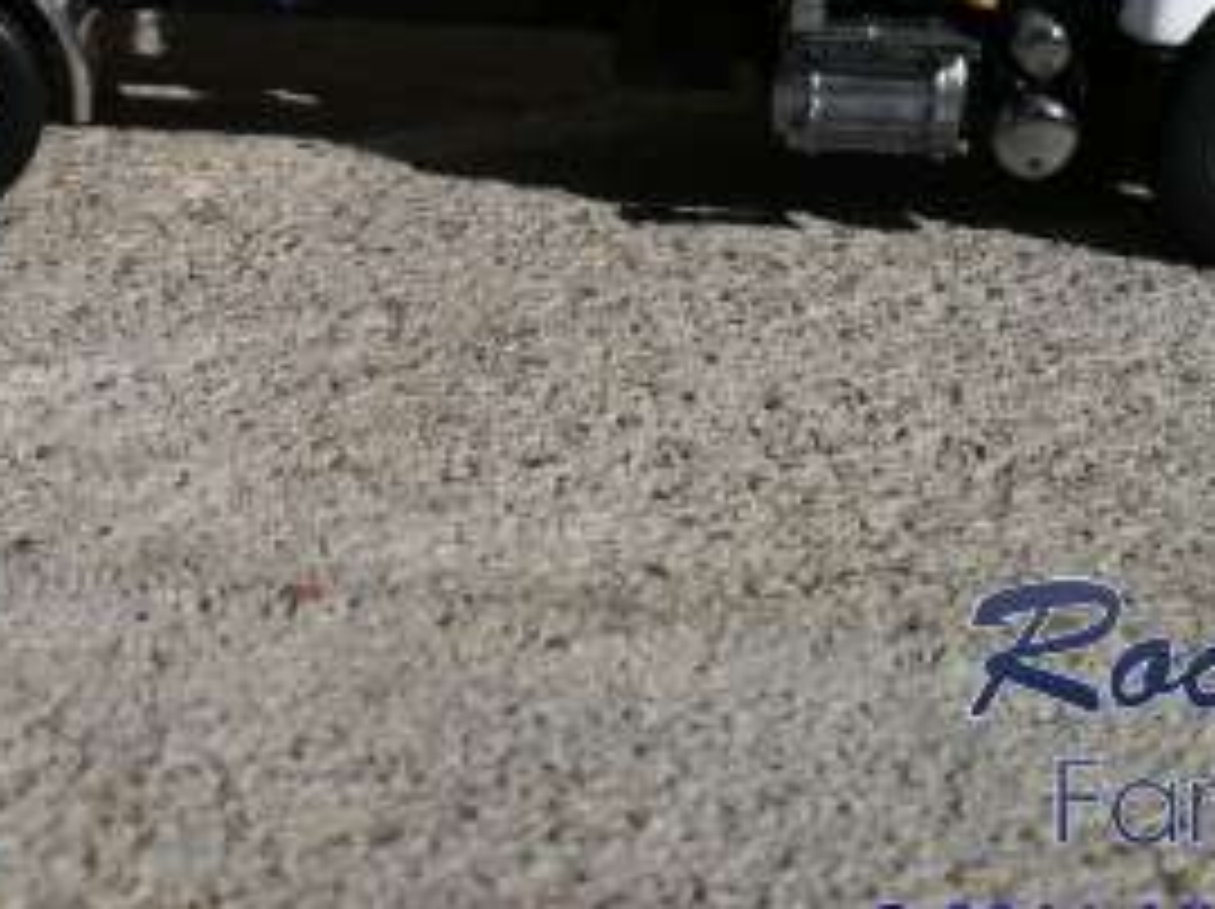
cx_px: 369
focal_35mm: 83
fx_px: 2911
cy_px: -99
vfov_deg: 17.2
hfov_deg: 23.4
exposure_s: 1/3333
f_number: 2.8
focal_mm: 3.85
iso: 80
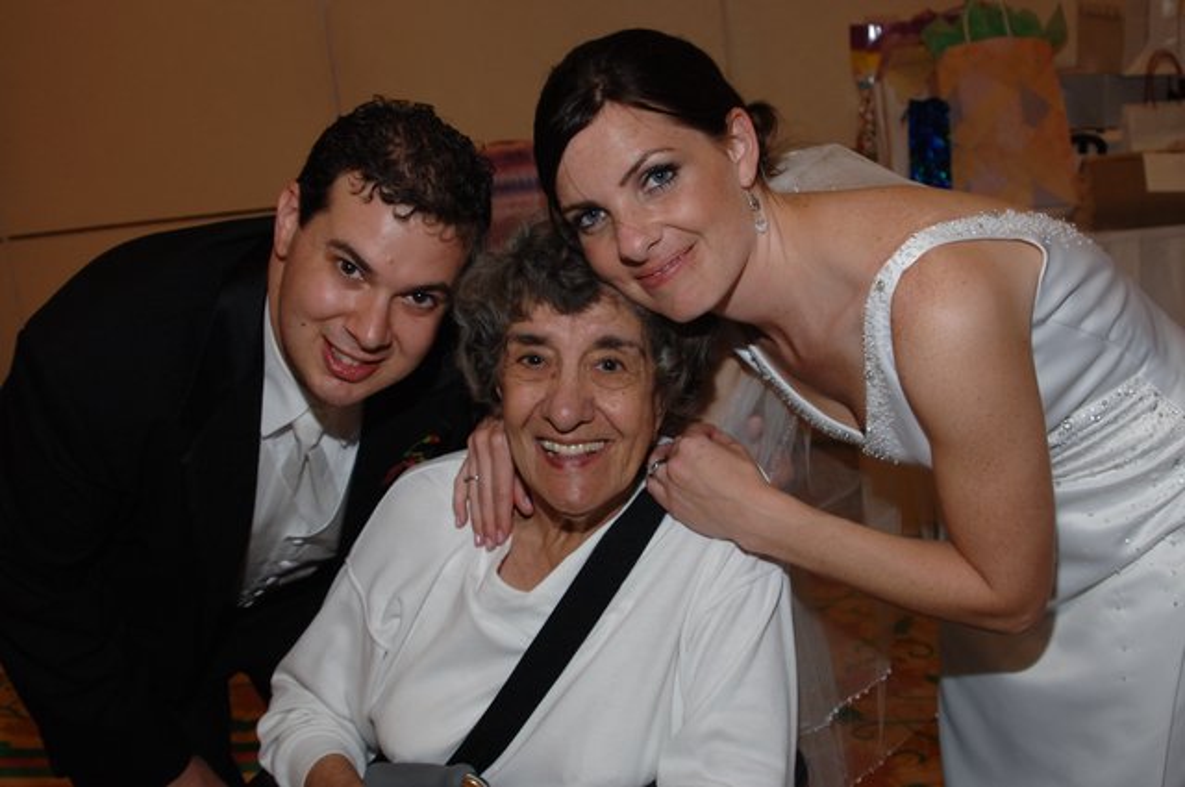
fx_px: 1381
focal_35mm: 42
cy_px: 394
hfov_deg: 46.5
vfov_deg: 31.8
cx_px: 592
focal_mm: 28
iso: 400
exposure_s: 1/40
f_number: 5
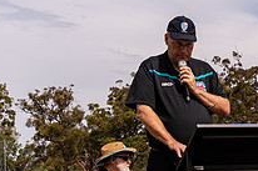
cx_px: 347
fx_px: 788
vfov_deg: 12.1
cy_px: 208
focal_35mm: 110
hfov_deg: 17.3
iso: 200
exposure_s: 1/640
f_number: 8
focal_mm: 26
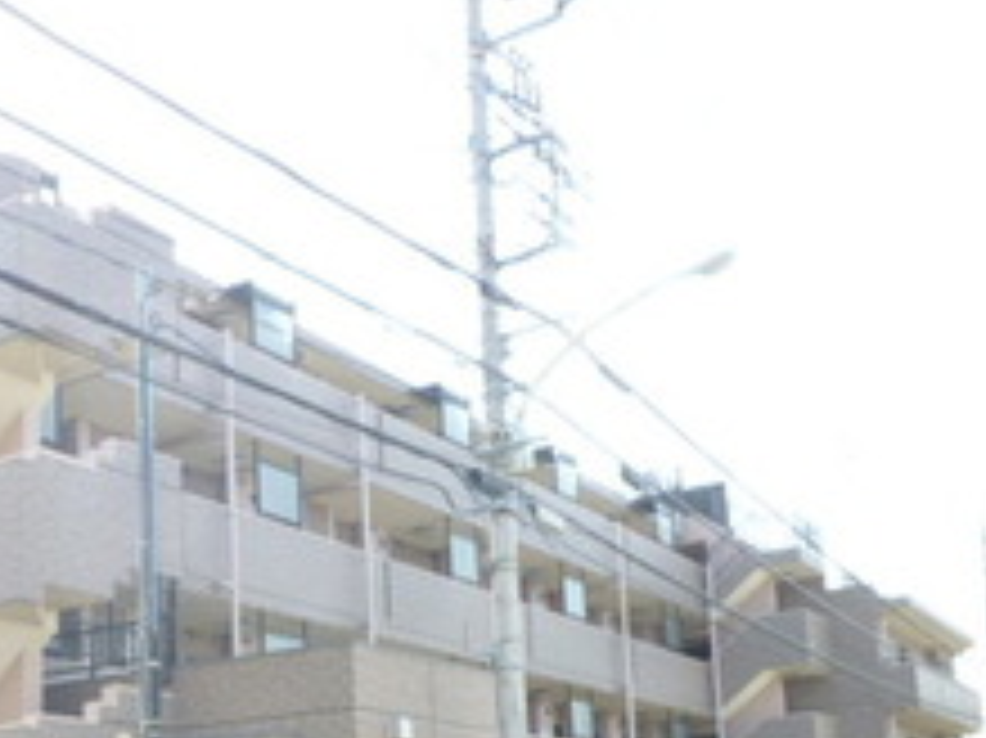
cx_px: 171
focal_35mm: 48
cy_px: 695
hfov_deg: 37.9
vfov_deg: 28.8
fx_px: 1366
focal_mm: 4.5
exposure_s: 1/125
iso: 125
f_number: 4
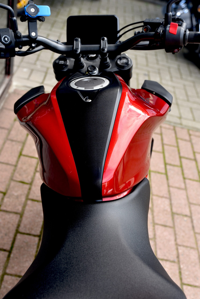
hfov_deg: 28.1
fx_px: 400
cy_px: 150
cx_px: 100
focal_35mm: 48
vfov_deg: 41.1
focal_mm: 48
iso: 200
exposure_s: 1/100
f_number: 5
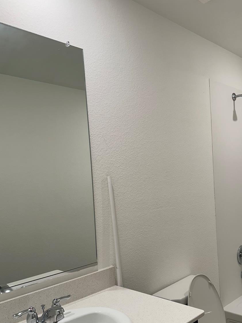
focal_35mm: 33
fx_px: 308
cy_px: 197
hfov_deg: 42.5
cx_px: 157
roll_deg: +2.6
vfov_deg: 54.9
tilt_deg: -1.3
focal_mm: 6.86
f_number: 1.78
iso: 100
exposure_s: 1/120
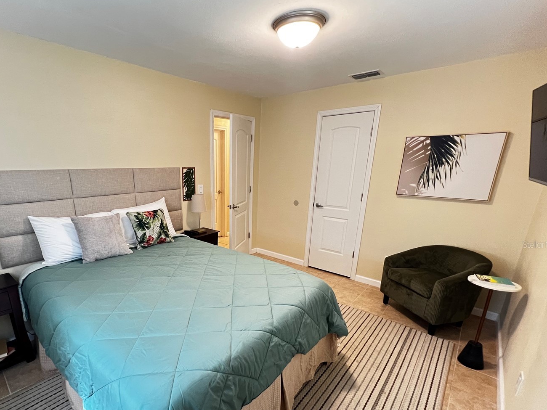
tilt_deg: -17.3
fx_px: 253
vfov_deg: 77.3
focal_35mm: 16
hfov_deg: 93.5
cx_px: 226
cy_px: 244
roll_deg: -0.2
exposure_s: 1/60
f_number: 1.8
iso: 500
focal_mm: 1.57
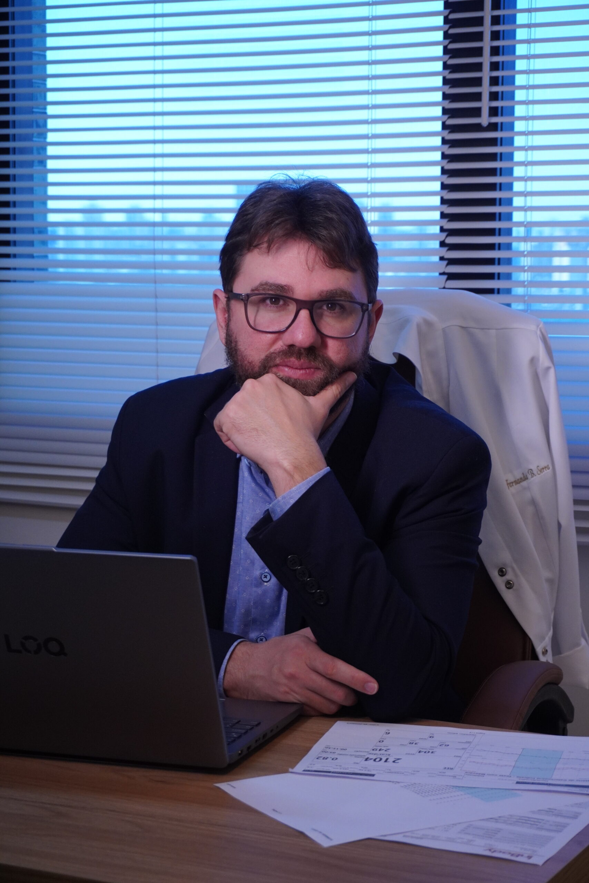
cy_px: 442
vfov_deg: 27.0
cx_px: 294
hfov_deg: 18.2
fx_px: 1840
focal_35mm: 75
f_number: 5.6
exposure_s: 1/160
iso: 1000
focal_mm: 50
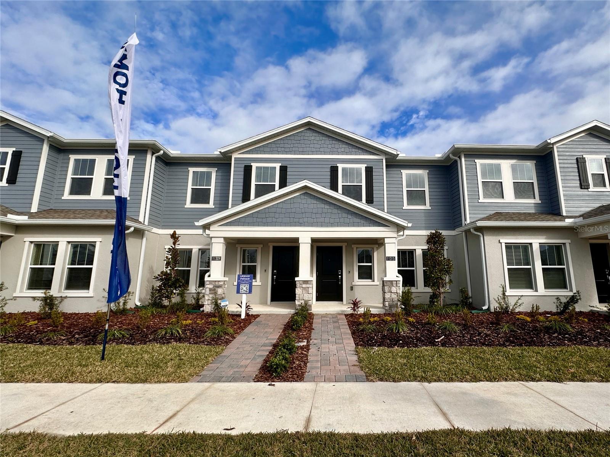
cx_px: 305
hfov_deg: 102.1
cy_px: 228
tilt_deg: +11.1
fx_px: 247
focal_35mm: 14
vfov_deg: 85.6
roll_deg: -0.1
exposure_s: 1/2132
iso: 50
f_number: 2.2
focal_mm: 2.22
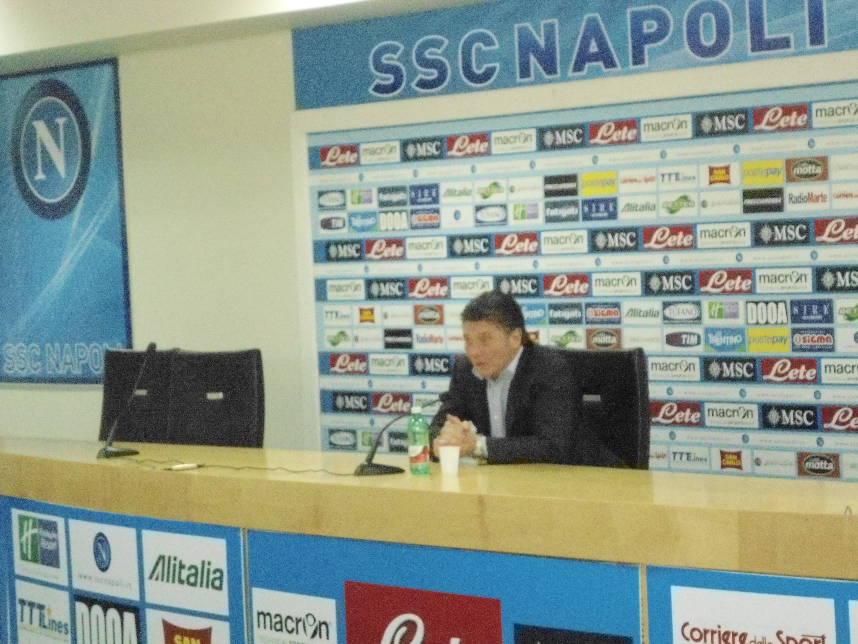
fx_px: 2603
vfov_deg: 14.1
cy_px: 322
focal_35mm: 105
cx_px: 429
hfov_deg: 18.7
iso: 1600
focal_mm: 18.8
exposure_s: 1/60
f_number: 5.9
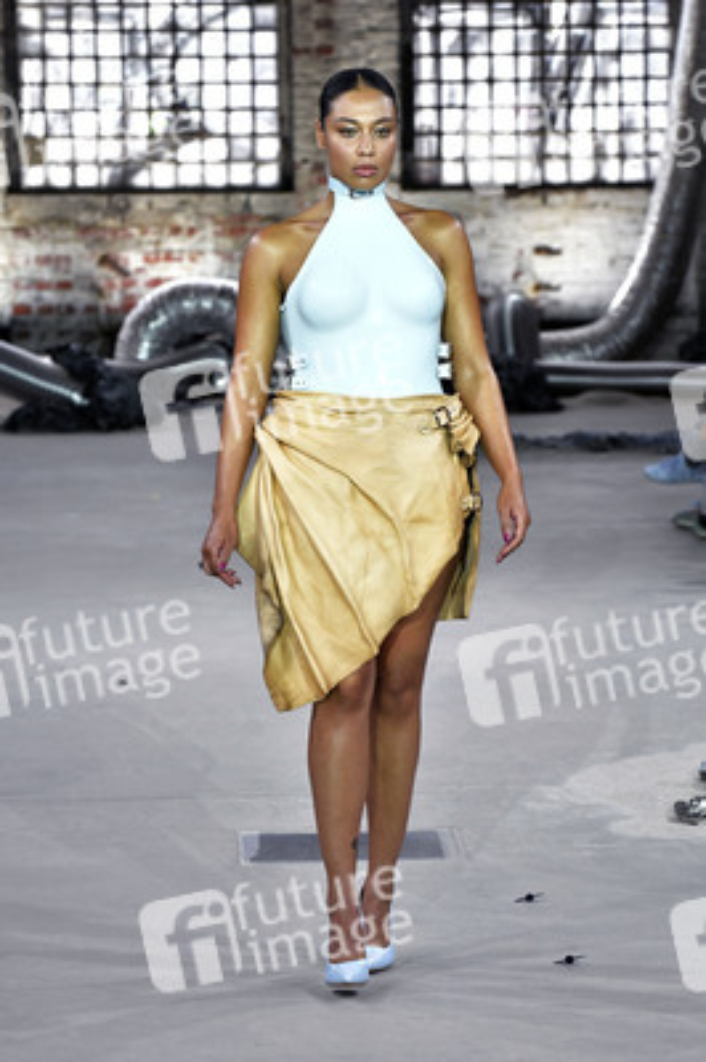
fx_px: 4420
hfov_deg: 9.1
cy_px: 531
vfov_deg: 13.7
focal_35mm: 150
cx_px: 353
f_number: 6.3
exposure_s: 1/320
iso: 2500
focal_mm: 125
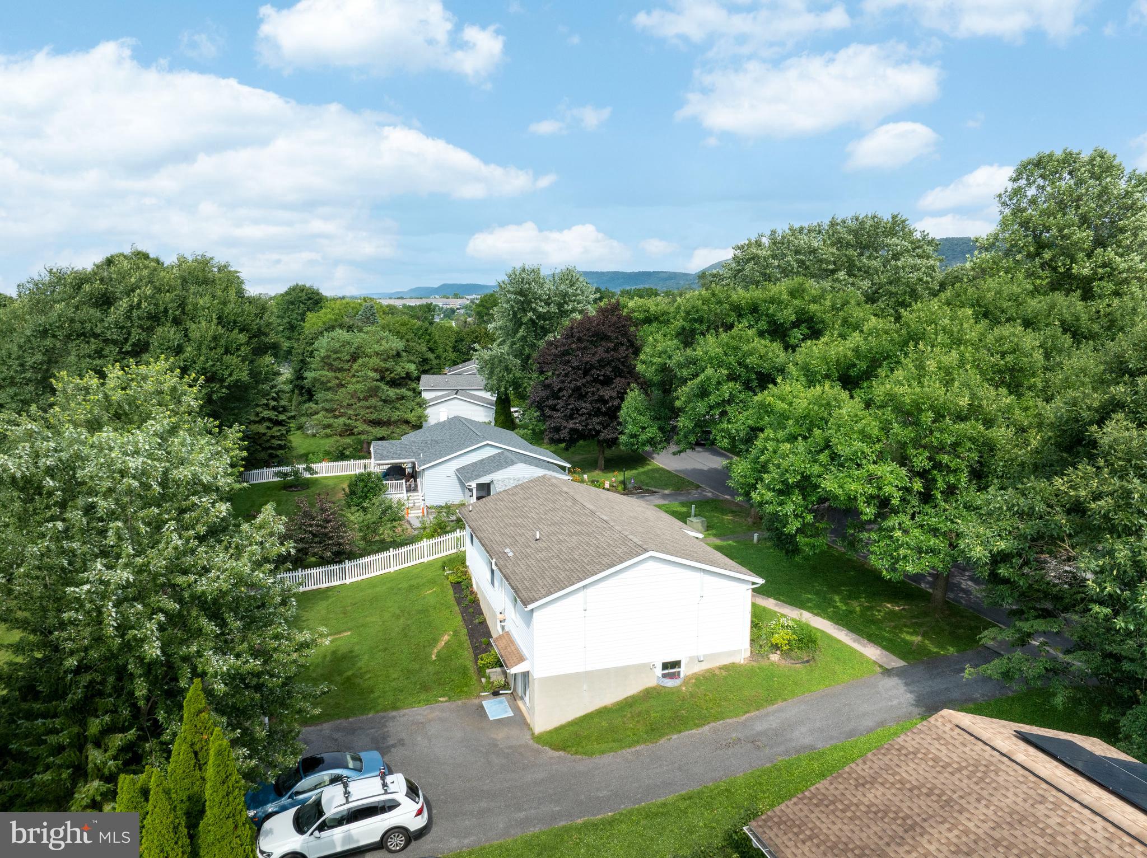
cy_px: 429
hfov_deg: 71.6
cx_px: 574
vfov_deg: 56.8
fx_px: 795
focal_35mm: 24
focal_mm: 12.29
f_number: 7.1
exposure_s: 1/320
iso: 100
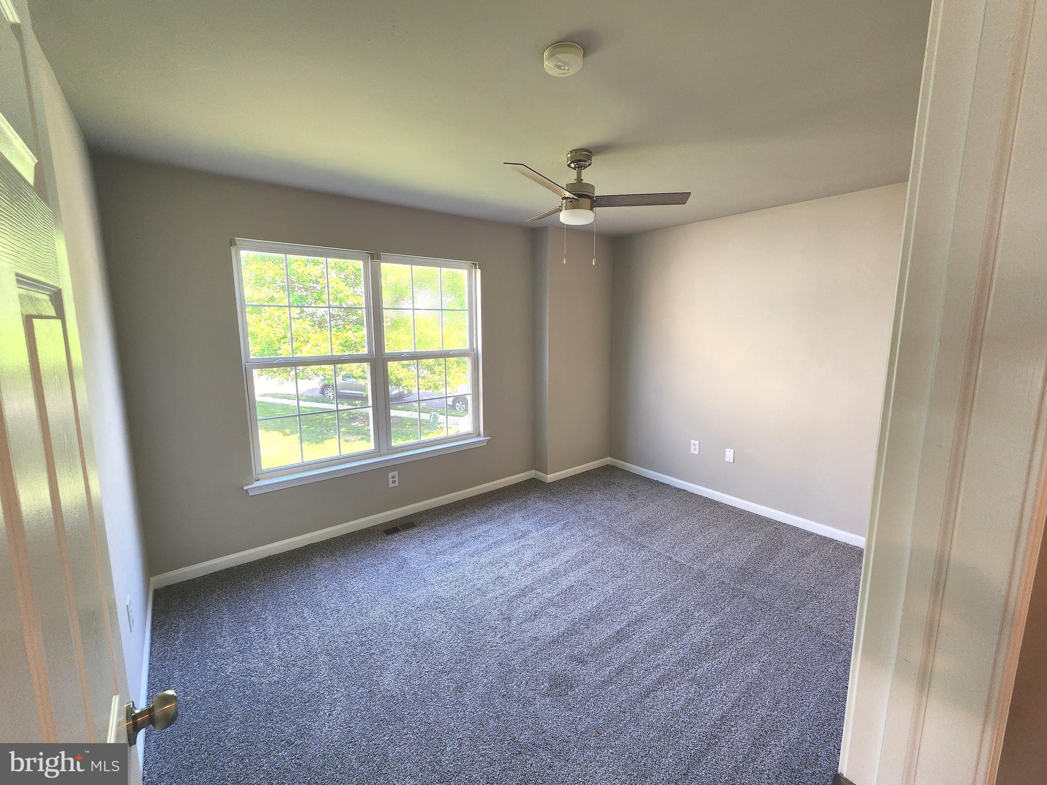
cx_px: 524
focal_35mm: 13
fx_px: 393
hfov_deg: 106.2
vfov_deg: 89.9
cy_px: 392
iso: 80
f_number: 2.2
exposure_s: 1/60
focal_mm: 2.2
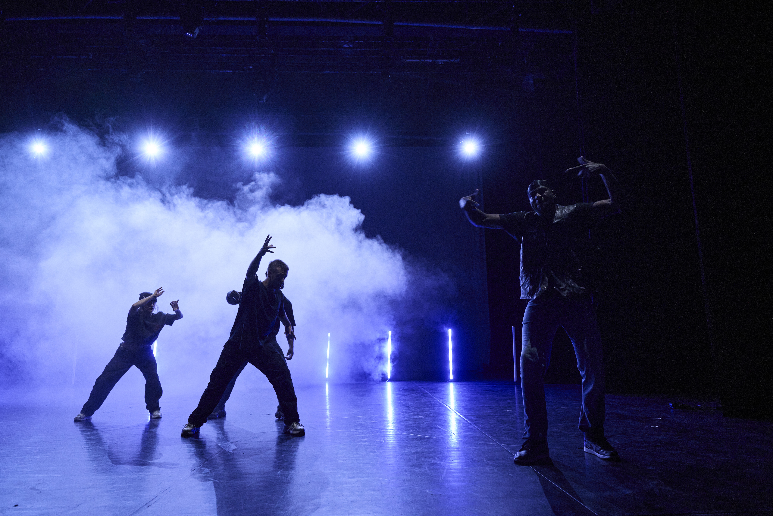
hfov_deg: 77.3
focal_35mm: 22
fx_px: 483
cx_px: 386
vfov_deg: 56.1
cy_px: 258
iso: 4000
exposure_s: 1/160
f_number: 3.2
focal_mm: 22.5
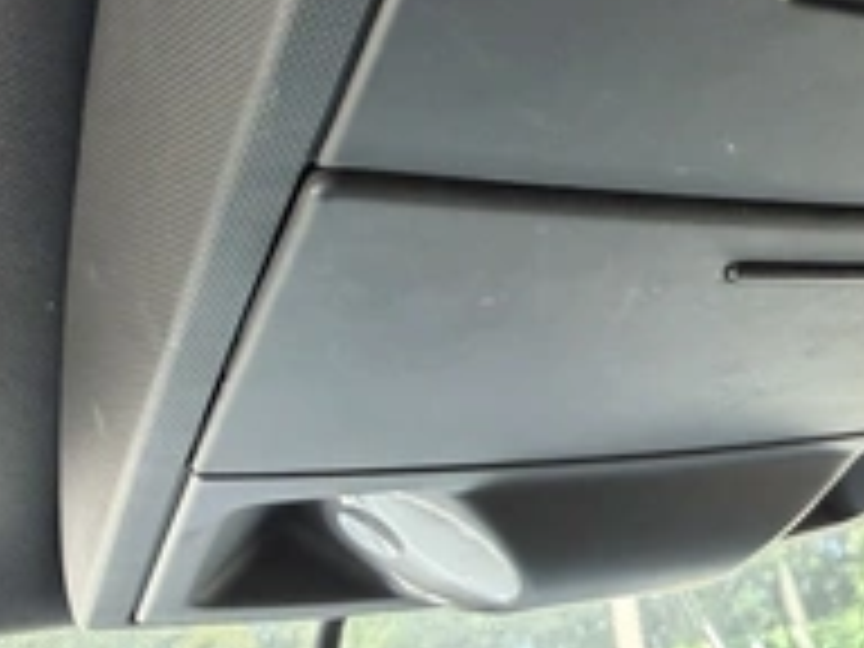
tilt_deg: +27.9
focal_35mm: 50
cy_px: 27
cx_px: 891
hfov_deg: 34.3
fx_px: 1248
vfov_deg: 27.7
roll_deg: +11.7
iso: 320
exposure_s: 1/93
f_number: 2.2
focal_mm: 2.22
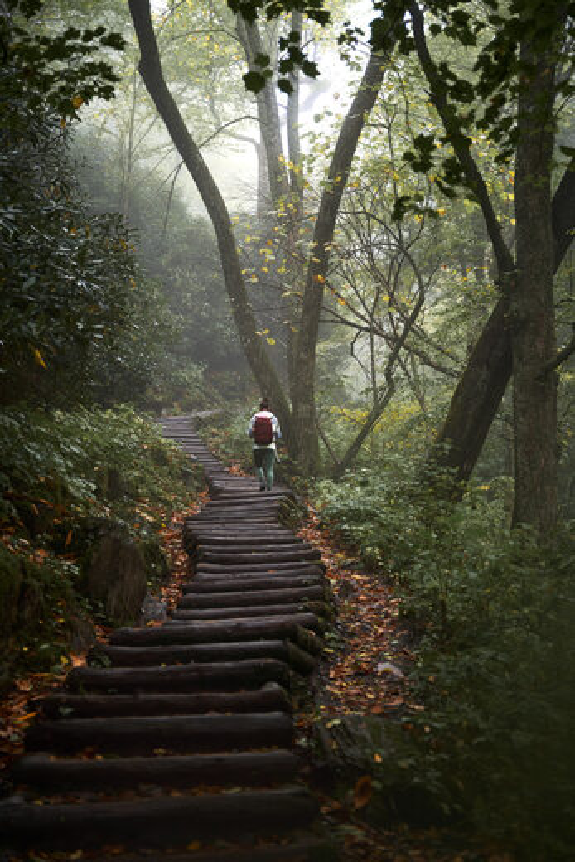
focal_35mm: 49
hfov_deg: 27.5
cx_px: 288
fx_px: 1175
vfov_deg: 40.3
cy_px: 431
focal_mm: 49.1
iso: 320
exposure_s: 1/100
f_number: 2.8
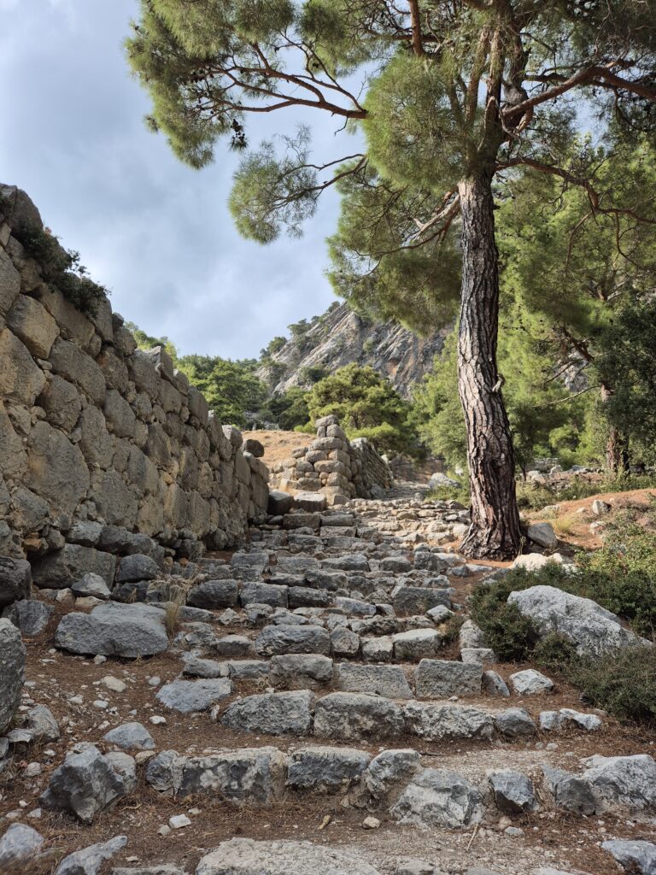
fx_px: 581
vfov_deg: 73.9
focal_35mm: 23
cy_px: 438
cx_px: 328
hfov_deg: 58.9
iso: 25
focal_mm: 5.4
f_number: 1.8
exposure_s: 1/1092
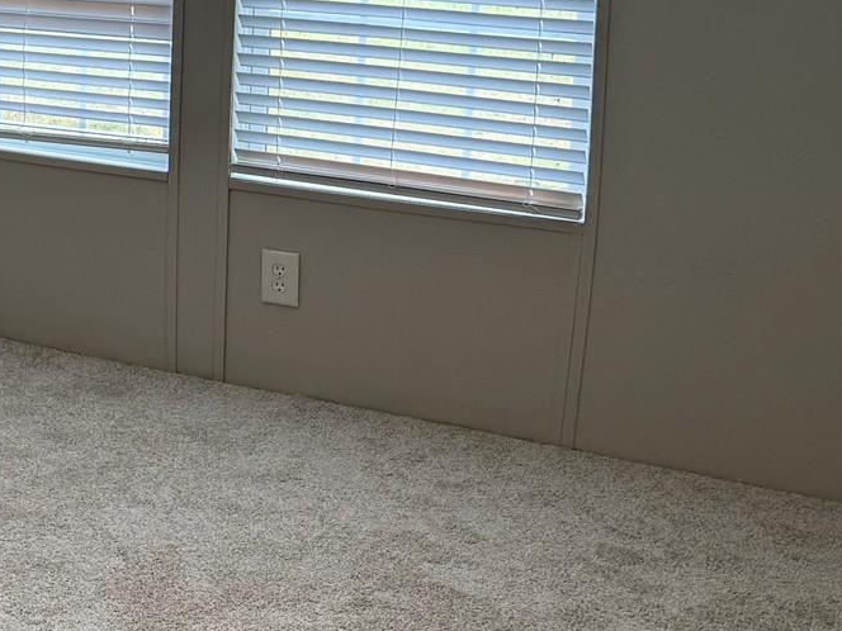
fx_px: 1800
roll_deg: +1.1
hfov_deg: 22.1
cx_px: -401
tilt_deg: -11.7
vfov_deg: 19.5
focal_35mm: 74
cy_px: 53
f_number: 1.78
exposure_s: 1/120
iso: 100
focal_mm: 6.76
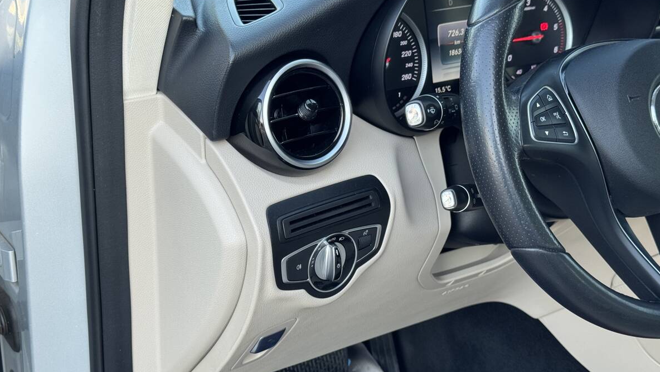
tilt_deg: -26.3
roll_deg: -2.0
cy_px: 235
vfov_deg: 22.6
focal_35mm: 53
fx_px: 928
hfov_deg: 39.2
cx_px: 329
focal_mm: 6.76
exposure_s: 1/121
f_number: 1.78
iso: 80
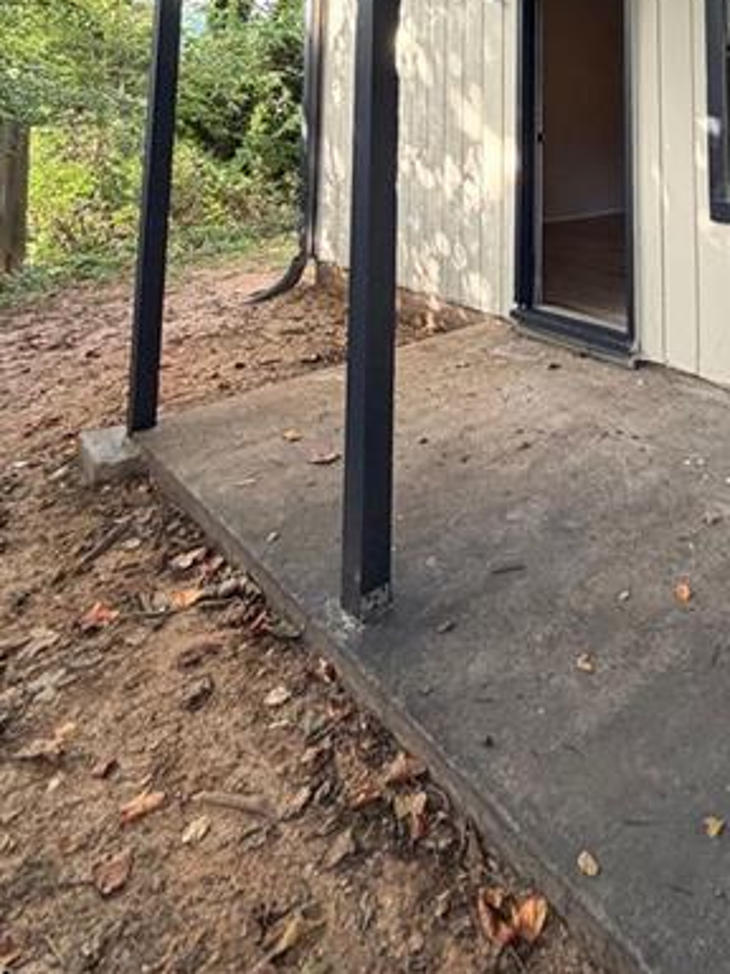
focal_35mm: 28
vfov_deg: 52.0
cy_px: 23
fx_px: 787
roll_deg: -0.8
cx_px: 608
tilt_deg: +4.9
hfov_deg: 46.5
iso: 160
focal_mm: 2.22
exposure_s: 1/121
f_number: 2.2
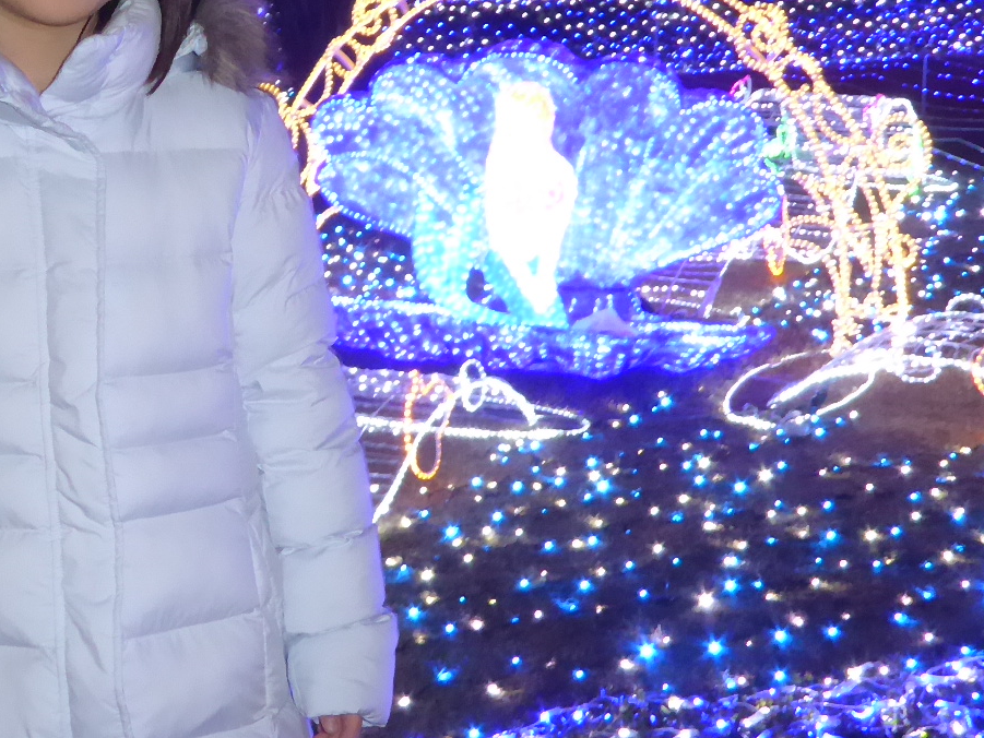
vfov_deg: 20.7
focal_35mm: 71
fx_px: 2019
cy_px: 355
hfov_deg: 27.2
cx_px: 336
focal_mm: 4.3
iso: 400
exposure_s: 1/13
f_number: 3.3
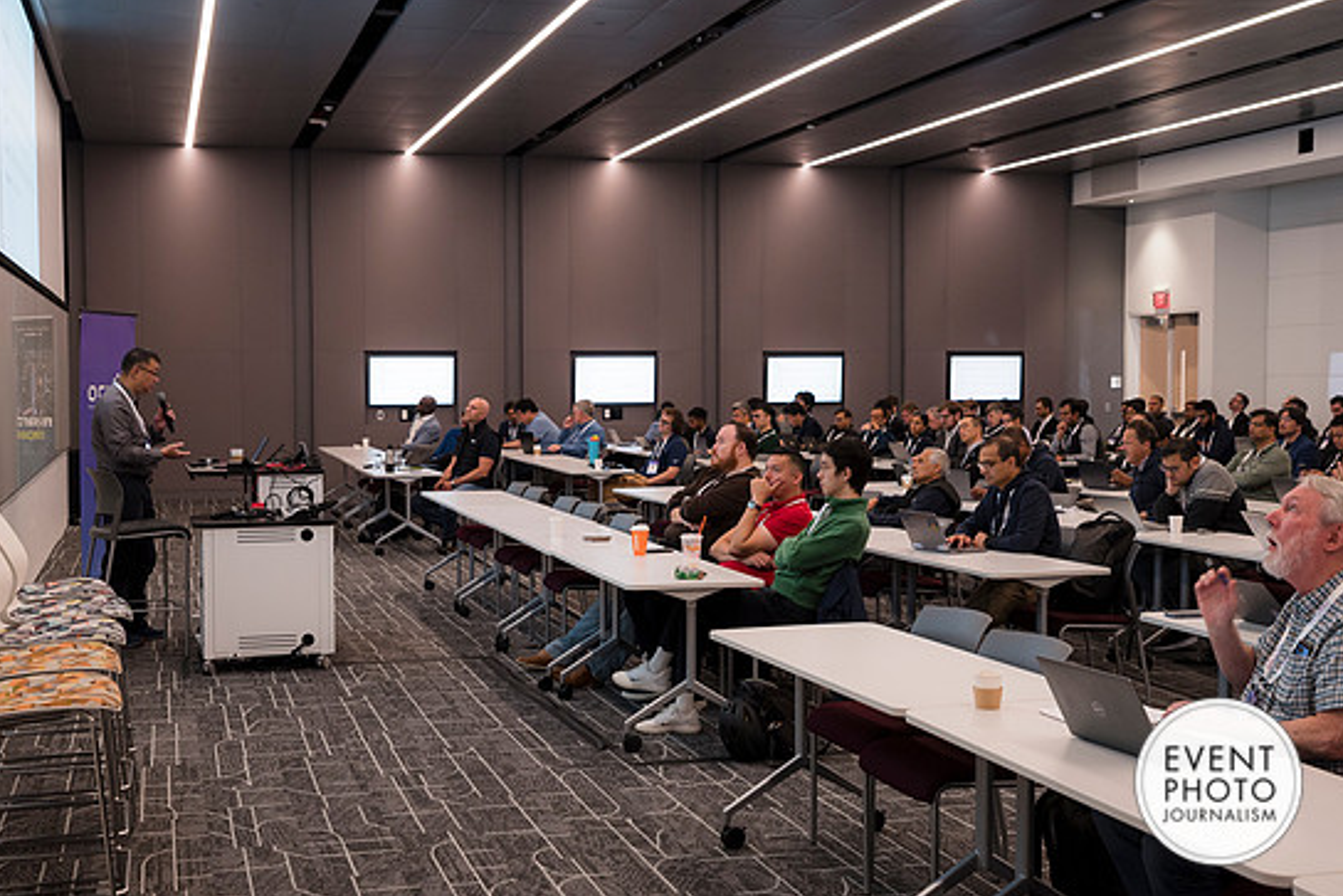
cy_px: 468
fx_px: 1791
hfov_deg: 41.1
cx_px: 669
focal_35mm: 48
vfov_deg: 28.1
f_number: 5
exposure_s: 1/60
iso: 800
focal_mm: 45
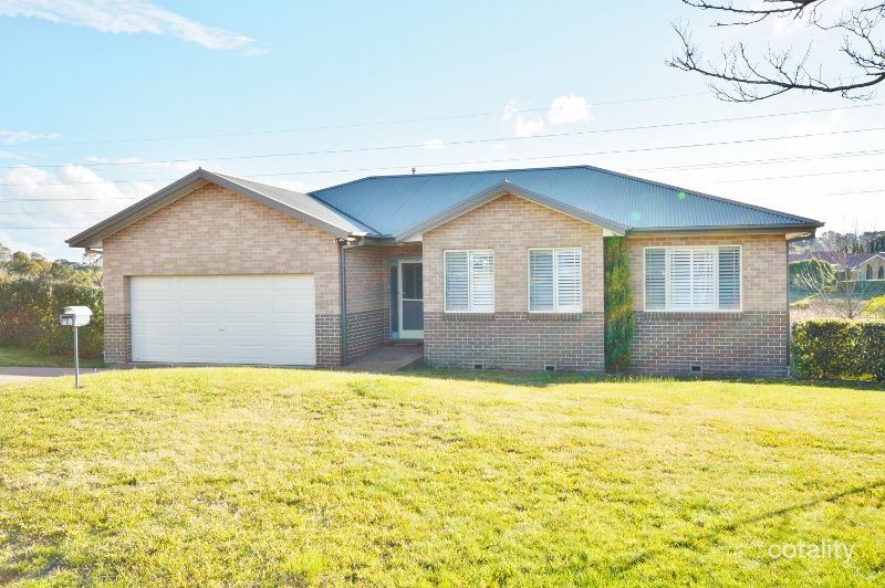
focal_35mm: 30
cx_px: 442
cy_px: 294
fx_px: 737
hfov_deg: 62.0
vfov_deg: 43.5
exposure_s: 1/200
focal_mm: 20
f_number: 10
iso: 400
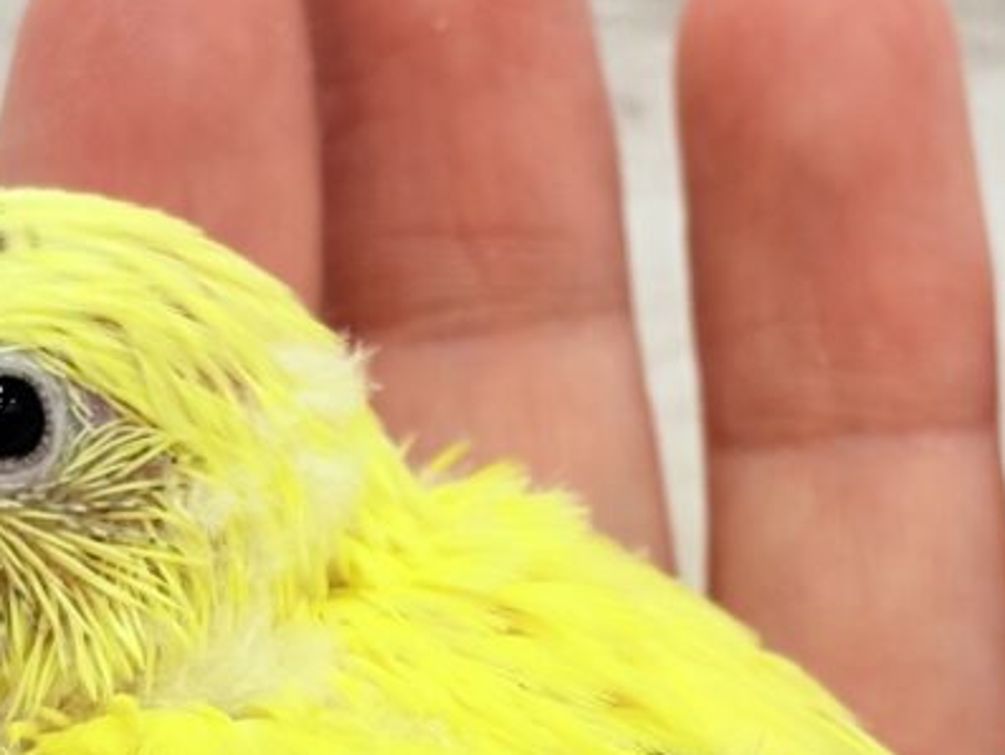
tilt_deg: -16.8
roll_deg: +5.9
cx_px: 613
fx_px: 4560
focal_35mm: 157
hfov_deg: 12.6
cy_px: 671
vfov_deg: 9.4
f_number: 1.6
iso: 32
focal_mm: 5.96
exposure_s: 1/50
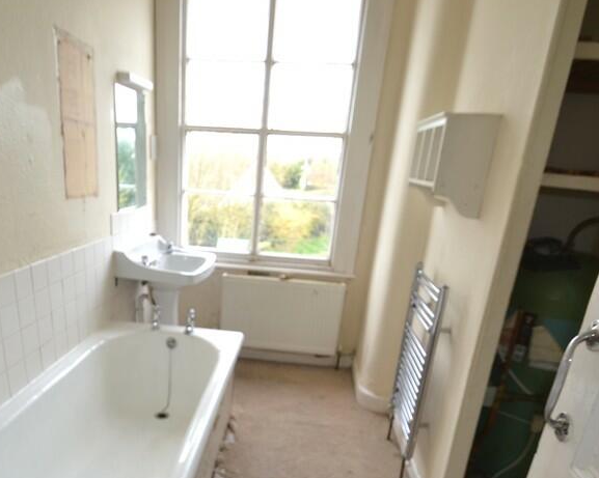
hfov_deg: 67.7
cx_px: 251
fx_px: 443
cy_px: 325
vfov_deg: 55.4
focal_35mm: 25
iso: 220
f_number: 4
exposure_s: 1/125
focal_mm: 10
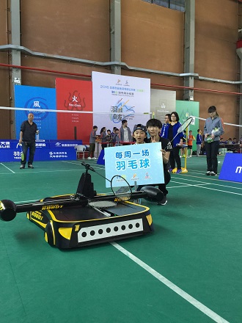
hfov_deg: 48.2
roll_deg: -0.1
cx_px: 121
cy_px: 162
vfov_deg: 61.7
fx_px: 270
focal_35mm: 29
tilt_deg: -2.9
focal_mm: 4.15
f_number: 2.2
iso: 50
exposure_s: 1/33
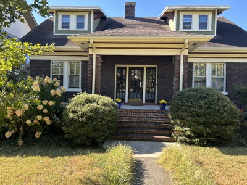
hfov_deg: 67.3
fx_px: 186
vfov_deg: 53.1
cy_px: 92
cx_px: 124
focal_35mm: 26
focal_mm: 5.7
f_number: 1.5
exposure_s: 1/539
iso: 50
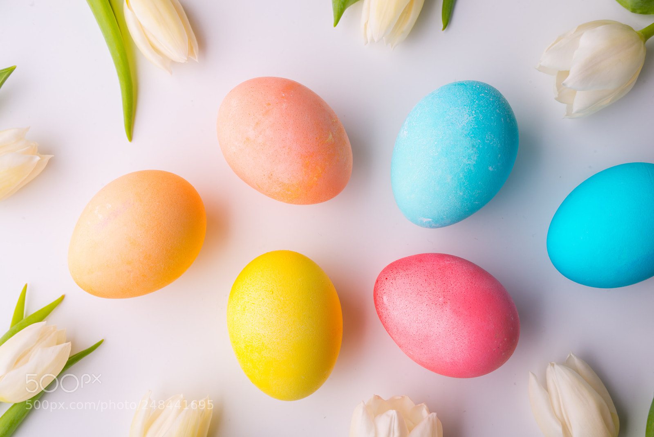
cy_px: 218
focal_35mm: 50
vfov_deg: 27.0
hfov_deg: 39.6
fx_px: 909
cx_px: 327
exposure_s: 1/160
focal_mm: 50
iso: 100
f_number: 14
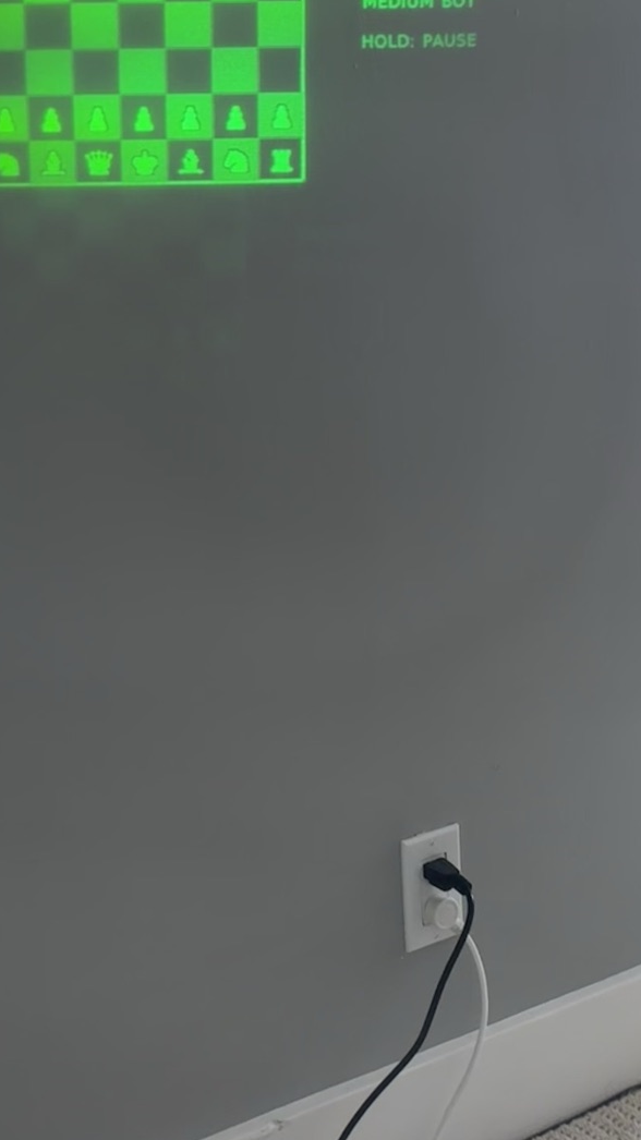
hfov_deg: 23.9
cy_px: 262
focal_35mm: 50
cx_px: 344
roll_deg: +2.7
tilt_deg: -2.1
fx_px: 1512
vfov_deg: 40.0
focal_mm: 6.76
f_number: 1.78
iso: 125
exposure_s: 1/68
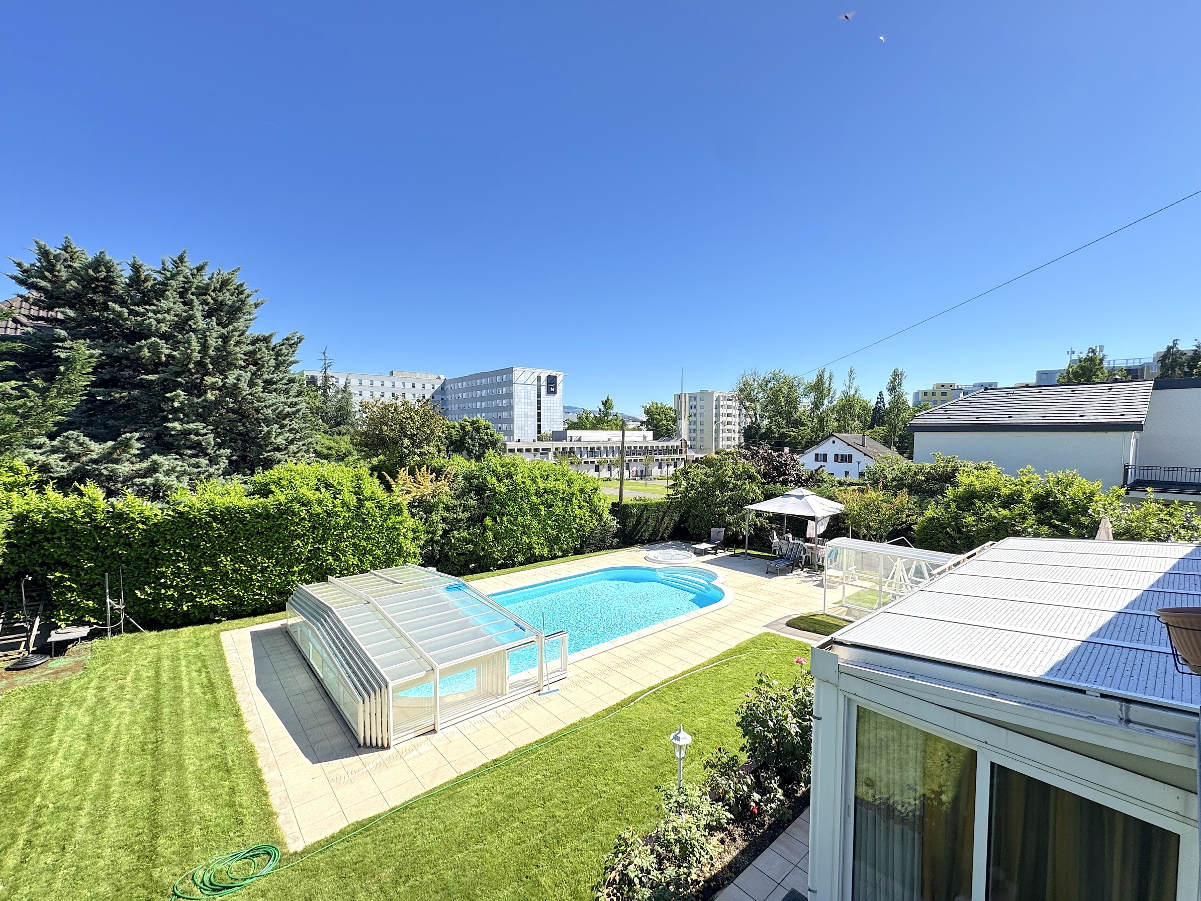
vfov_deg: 81.7
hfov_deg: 98.1
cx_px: 622
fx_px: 520
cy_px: 468
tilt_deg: -2.9
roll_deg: +0.9
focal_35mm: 15
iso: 40
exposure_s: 1/636
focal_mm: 2.22
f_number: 2.2
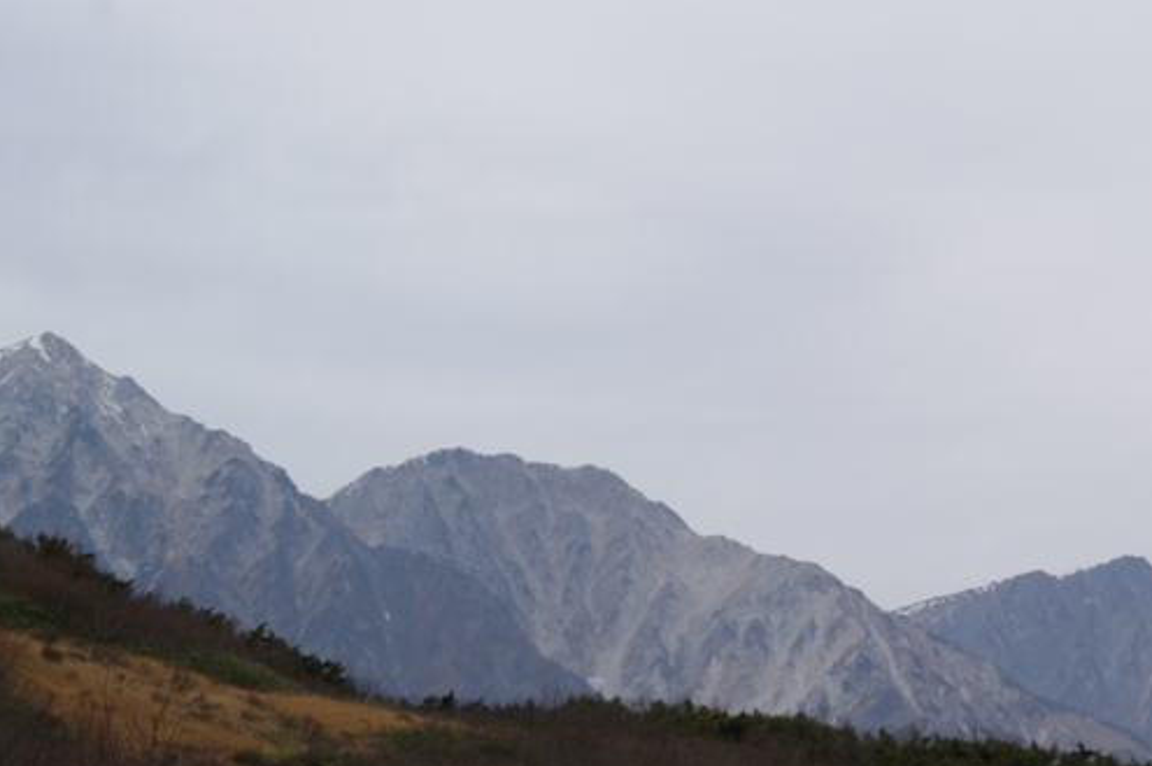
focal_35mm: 97
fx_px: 3101
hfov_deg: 21.0
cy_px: 540
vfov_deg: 14.0
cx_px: 628
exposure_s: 1/100
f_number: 10
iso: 100
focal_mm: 40
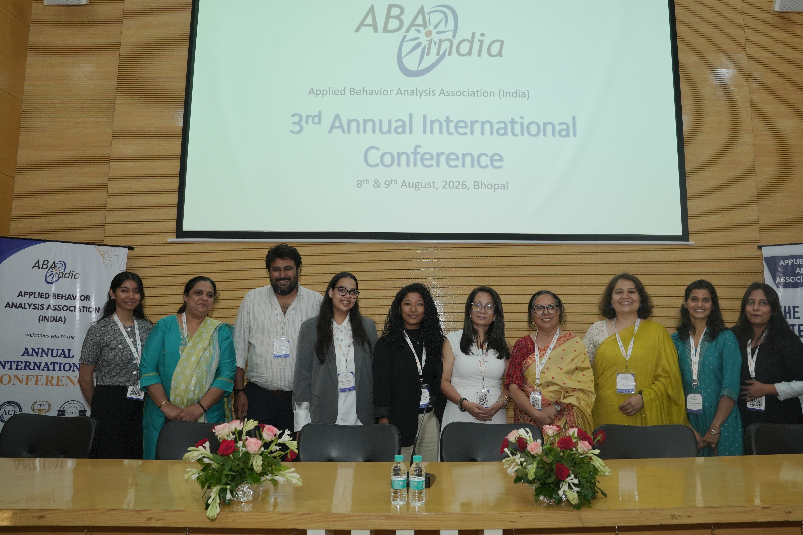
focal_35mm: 29
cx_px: 452
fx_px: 647
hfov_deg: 63.4
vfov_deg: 44.9
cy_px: 237
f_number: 5.6
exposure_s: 1/160
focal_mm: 24
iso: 1250
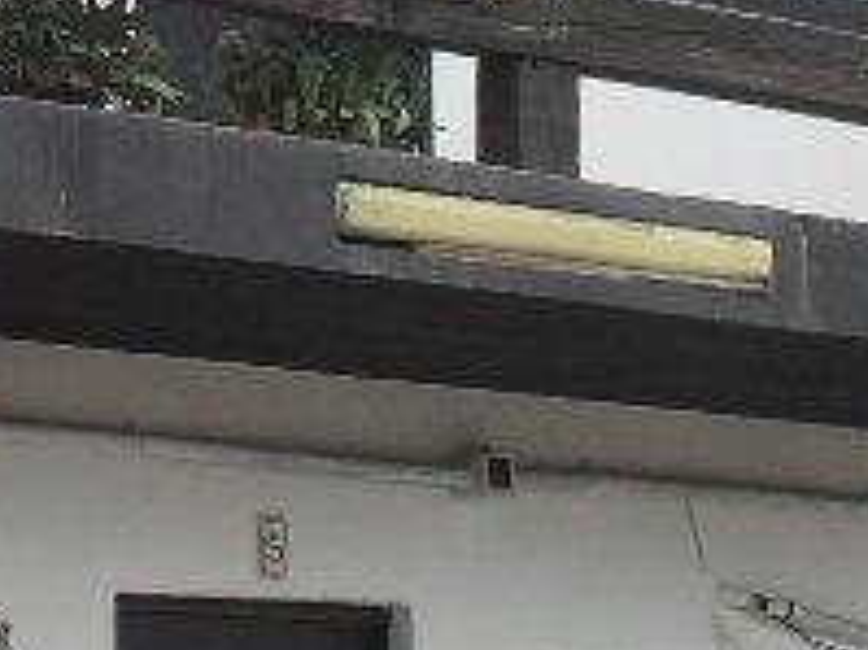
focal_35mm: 180
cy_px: 113
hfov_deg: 10.9
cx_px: -57
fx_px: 4511
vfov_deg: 8.2
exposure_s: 1/180
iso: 100
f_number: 3.2
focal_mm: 6.3
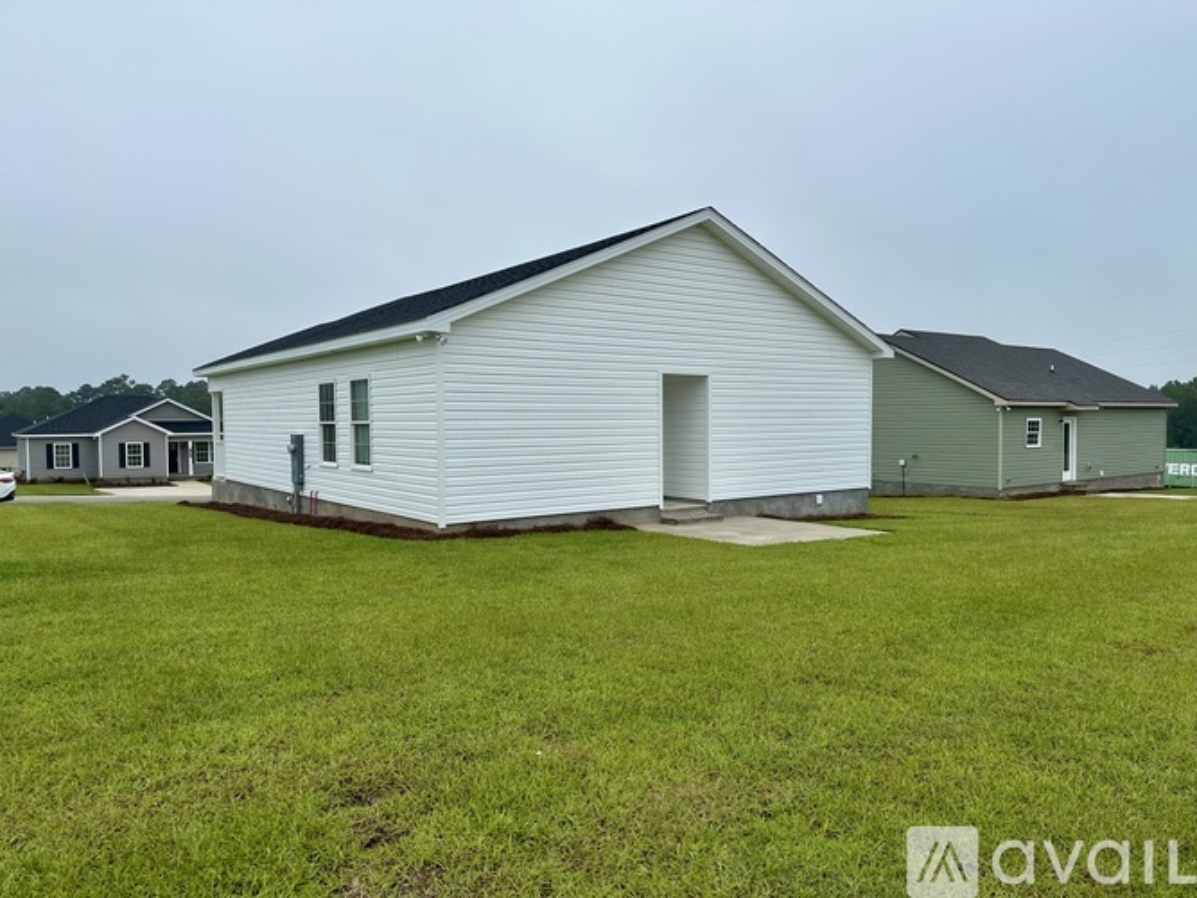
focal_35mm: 24
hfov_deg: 71.6
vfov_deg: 56.8
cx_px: 598
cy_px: 449
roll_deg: +0.3
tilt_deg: -1.3
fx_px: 830
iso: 80
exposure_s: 1/1339
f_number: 1.78
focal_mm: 6.86
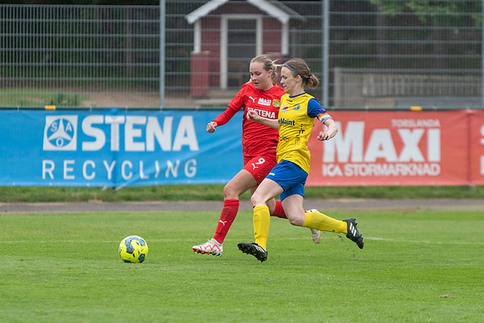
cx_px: 242
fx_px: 5635
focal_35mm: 419
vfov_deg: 3.3
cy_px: 162
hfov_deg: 4.9
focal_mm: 200
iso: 400
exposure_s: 1/1600
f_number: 3.2
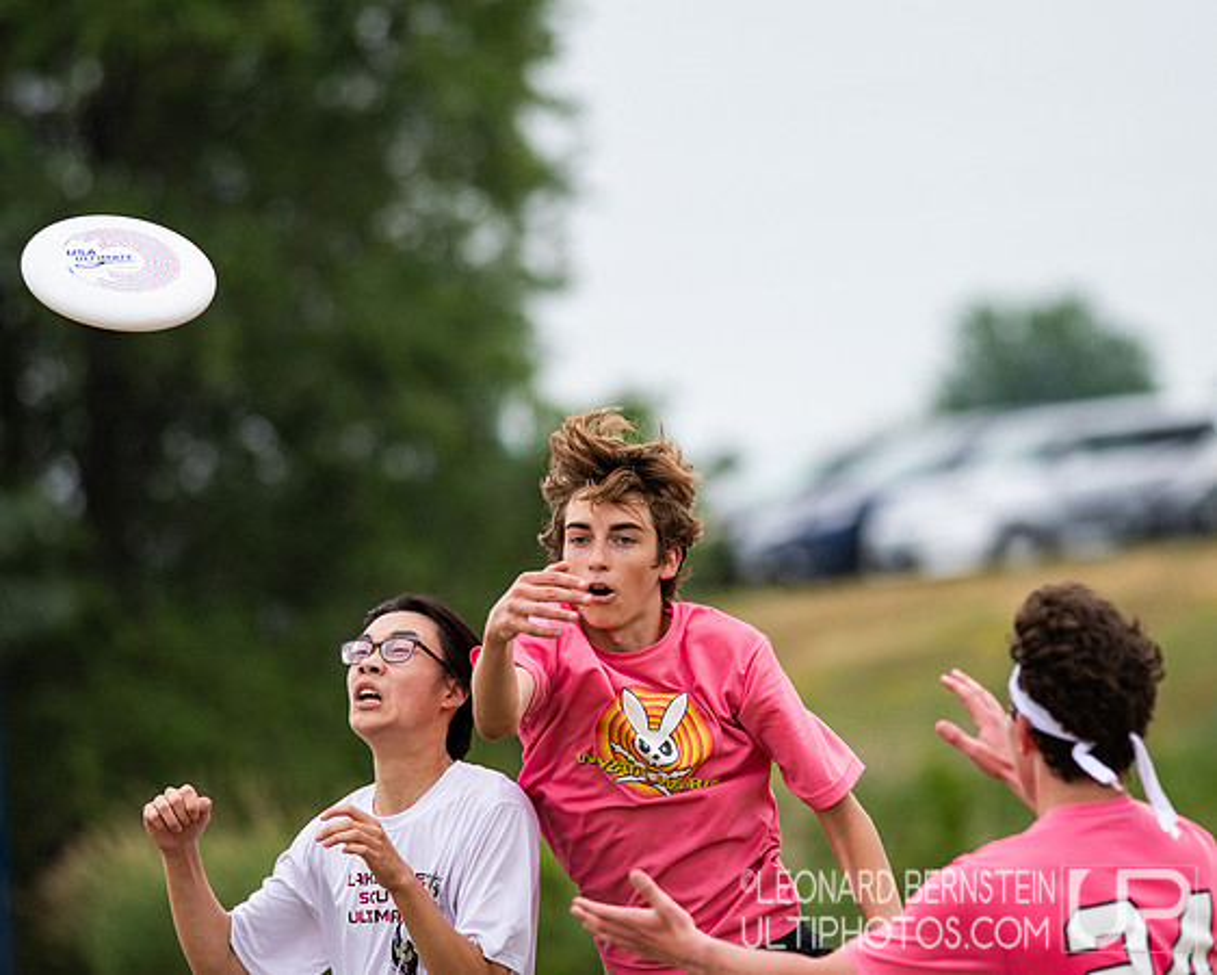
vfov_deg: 2.8
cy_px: 443
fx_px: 19919
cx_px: 703
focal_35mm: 553
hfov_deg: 3.5
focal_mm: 300
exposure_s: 1/3200
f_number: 4
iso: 400
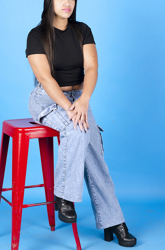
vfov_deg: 21.9
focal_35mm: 93
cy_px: 113
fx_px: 643
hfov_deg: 14.6
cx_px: 72
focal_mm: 50
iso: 200
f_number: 7.1
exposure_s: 1/125
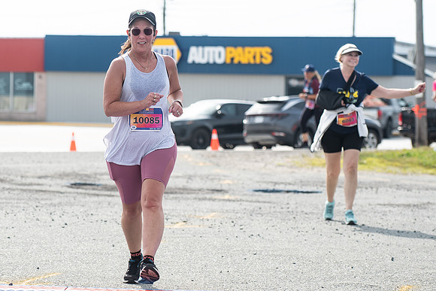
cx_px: 140
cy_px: 91
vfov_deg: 8.5
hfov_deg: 12.7
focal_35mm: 161
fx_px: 1951
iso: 250
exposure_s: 1/1600
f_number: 4.5
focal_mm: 100
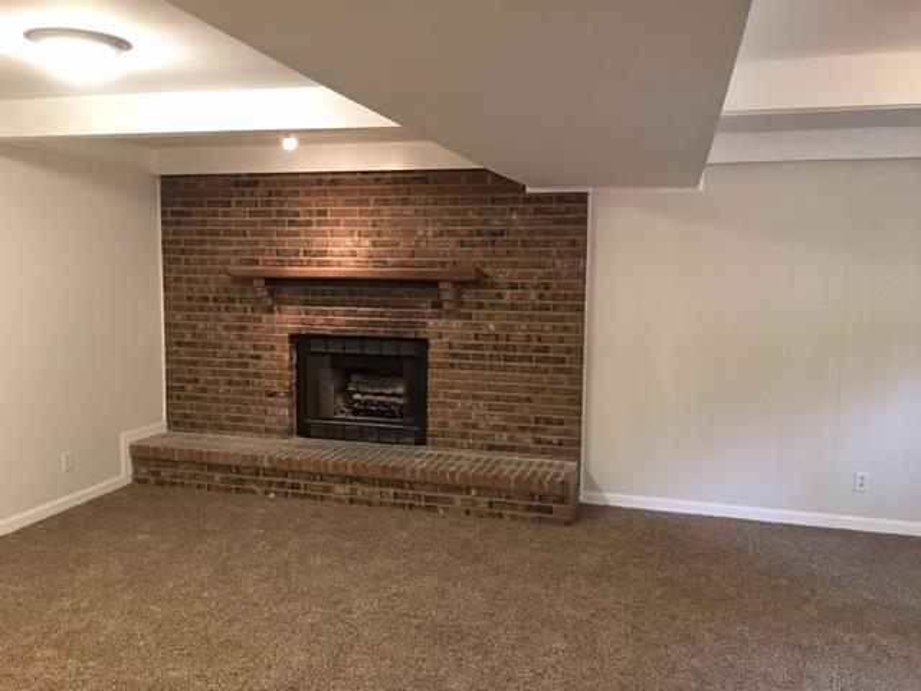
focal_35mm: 29
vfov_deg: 48.2
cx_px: 460
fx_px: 772
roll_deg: -1.0
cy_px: 346
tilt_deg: -5.0
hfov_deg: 61.7
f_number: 2.2
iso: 80
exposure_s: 1/10
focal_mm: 4.15
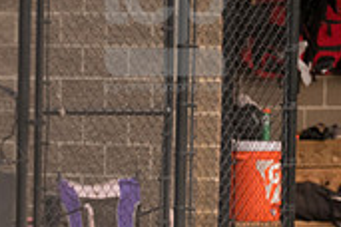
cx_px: -118
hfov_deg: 3.1
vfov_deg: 2.1
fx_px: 6261
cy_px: 297
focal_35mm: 661
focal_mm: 130
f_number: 5.6
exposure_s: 1/2000
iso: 1000
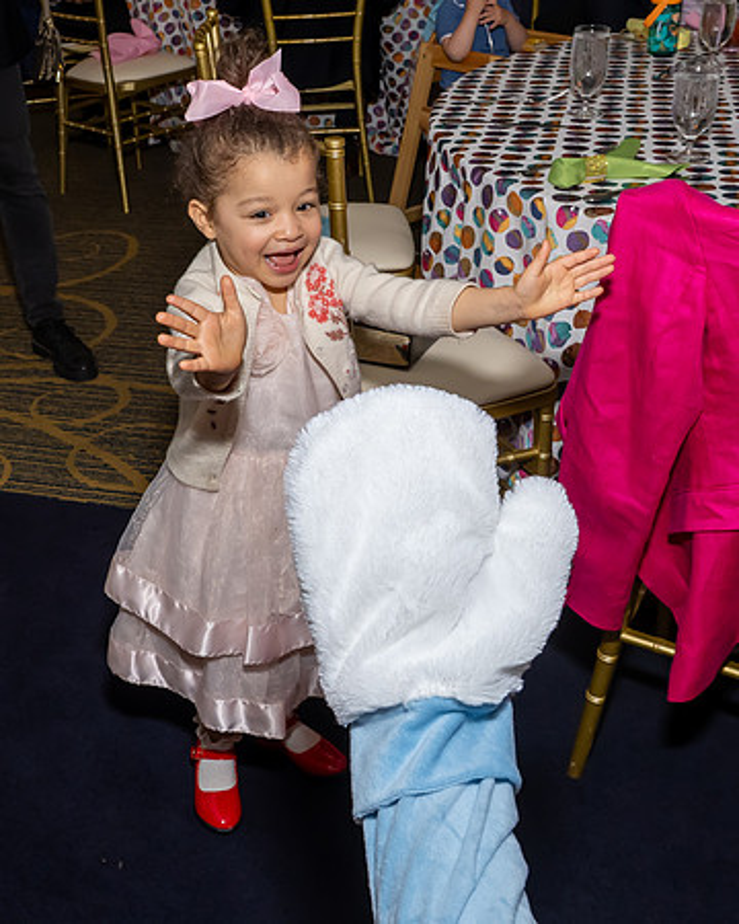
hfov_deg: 35.9
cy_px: 391
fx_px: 1134
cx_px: 273
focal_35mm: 41
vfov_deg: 44.2
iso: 500
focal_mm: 17
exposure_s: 1/250
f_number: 8
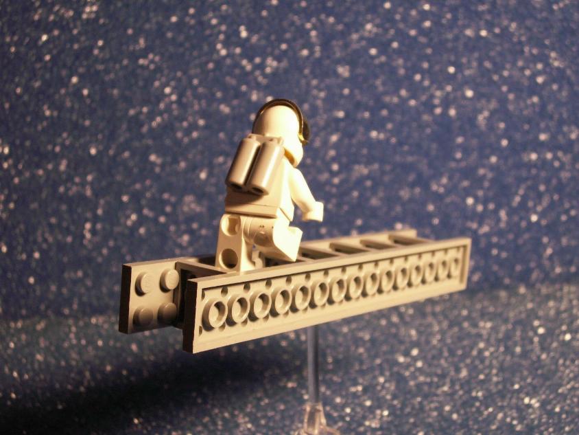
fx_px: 1037
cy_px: 218
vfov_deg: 23.7
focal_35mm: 62
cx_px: 290
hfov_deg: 31.2
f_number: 3.2
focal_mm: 10.28
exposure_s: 1/30
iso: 160
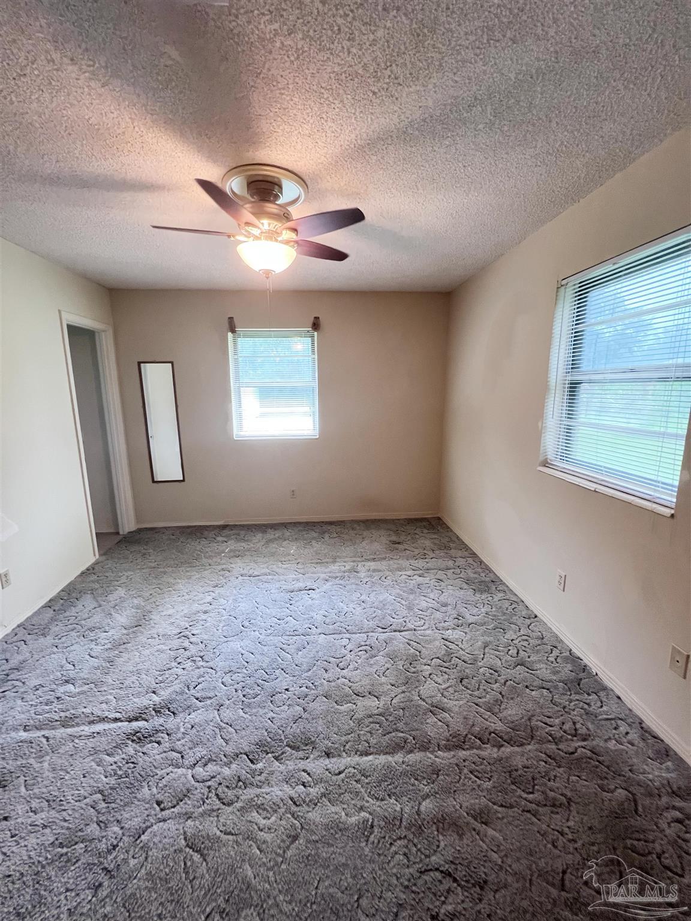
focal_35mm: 13
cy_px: 460
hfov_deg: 89.9
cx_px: 346
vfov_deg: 106.2
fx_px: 346
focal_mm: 1.57
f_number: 1.8
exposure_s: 1/120
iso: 250
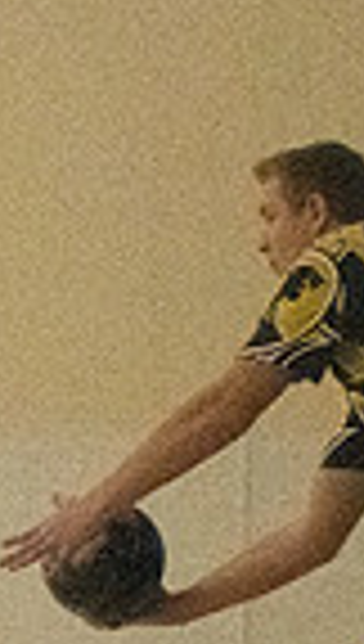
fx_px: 8671
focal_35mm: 508
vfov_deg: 4.2
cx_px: -804
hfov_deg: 2.4
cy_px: 639
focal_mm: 80
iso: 10000
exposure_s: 1/1250
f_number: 4.5
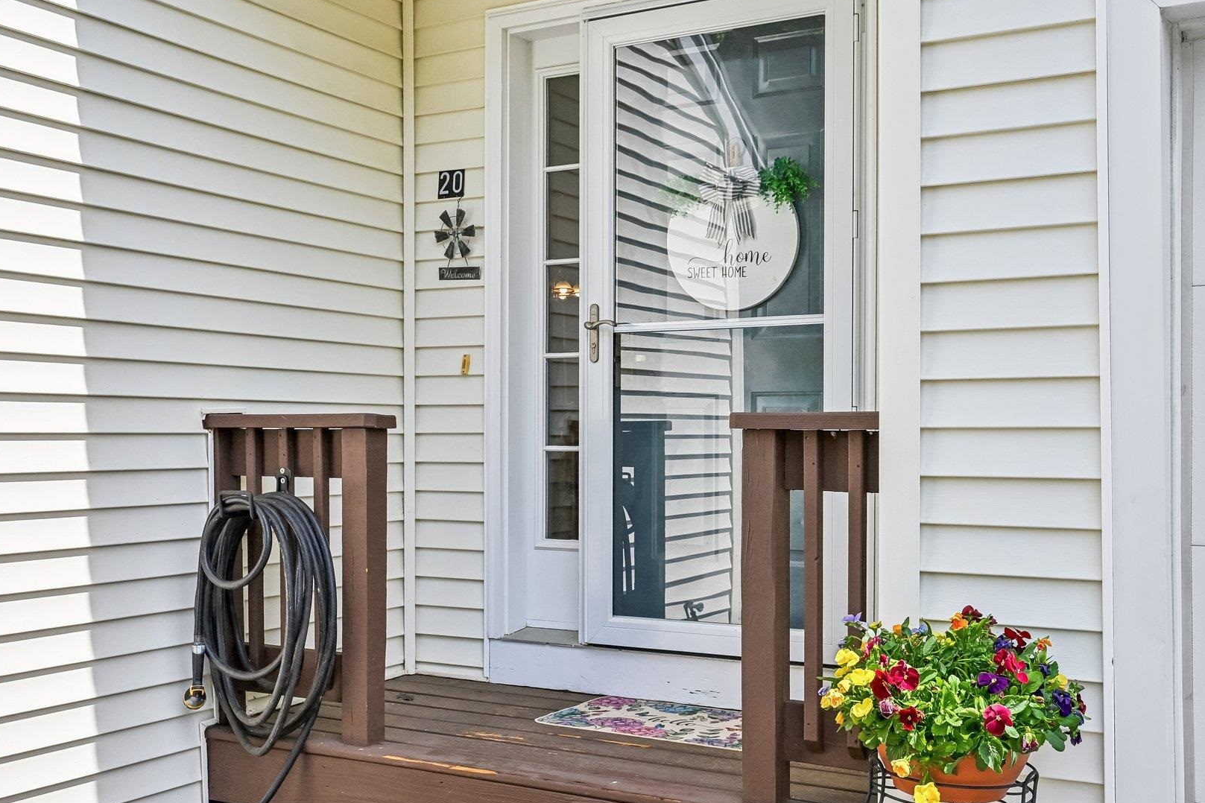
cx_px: 623
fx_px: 1272
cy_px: 397
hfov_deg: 50.7
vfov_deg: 35.1
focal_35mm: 38
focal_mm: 30
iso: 400
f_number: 8
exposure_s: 1/640
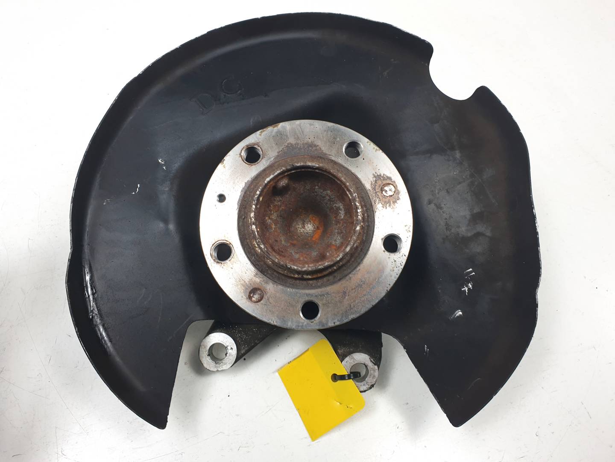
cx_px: 308
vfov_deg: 53.1
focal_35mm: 26
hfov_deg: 67.3
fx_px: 462
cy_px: 231
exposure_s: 1/212
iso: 50
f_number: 2.4
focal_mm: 4.3
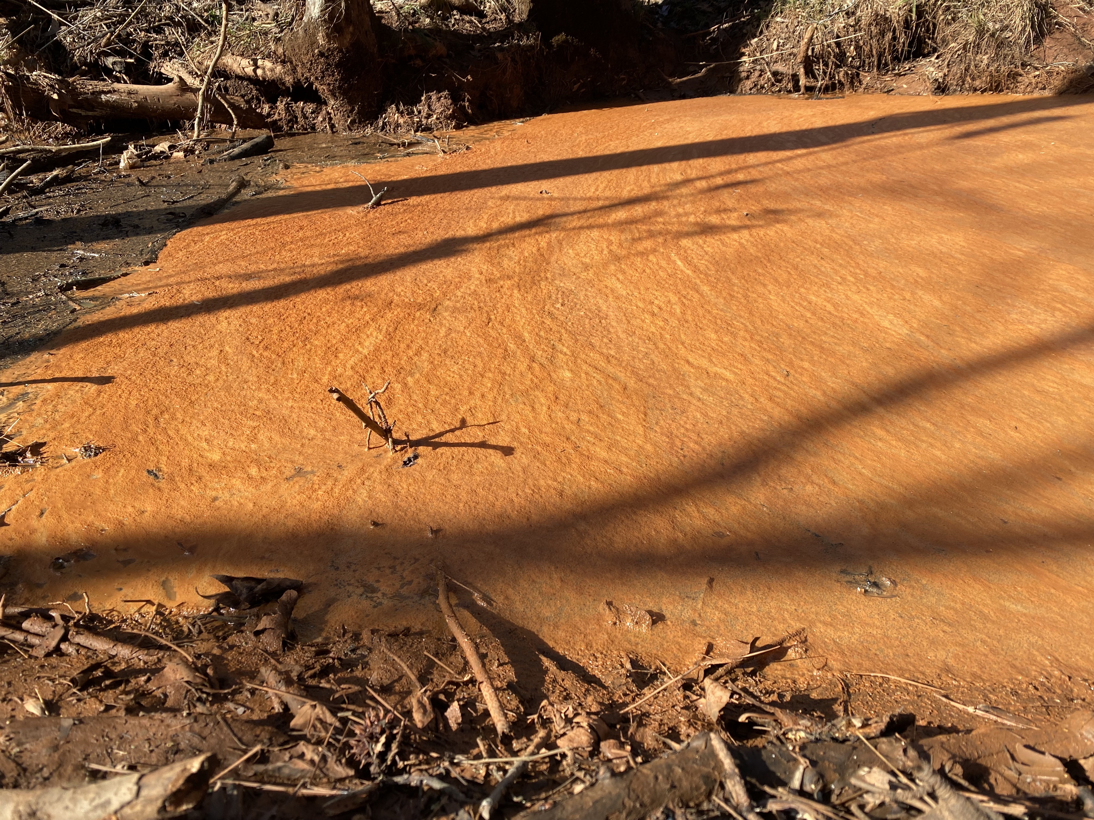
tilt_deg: -28.6
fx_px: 822
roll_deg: +2.9
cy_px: 410
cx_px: 547
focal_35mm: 26
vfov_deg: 53.1
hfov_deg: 67.3
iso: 32
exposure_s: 1/1093
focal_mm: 4.25
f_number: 1.8
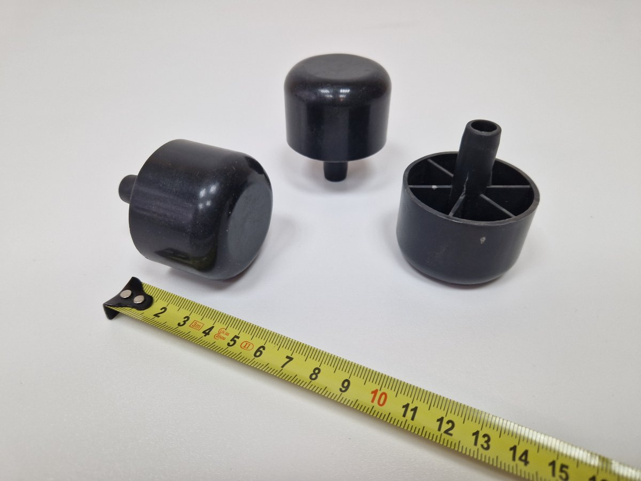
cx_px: 320
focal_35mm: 23
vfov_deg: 58.9
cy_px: 240
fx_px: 426
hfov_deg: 73.9
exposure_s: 1/133
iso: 50
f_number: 1.8
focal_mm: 5.4
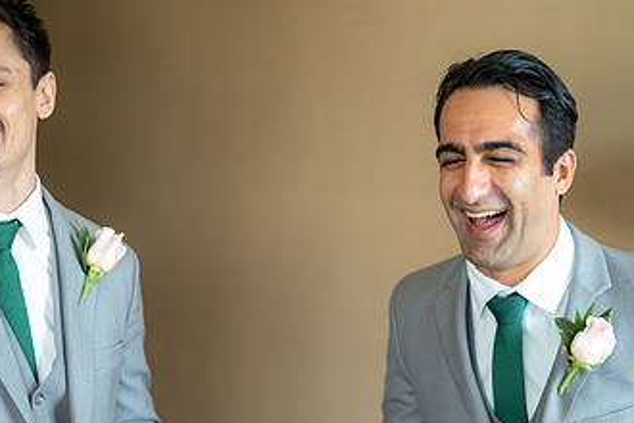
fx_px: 1550
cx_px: 271
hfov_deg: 23.1
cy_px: 357
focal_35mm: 88
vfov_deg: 15.4
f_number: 1.4
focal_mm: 50
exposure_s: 1/500
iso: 640
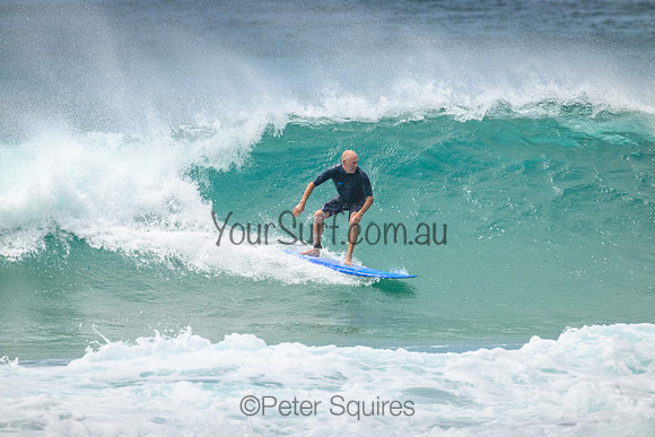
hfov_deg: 2.6
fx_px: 14558
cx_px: 328
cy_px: 218
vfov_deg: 1.7
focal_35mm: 800
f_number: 11
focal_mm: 800
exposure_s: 1/3200
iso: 1250
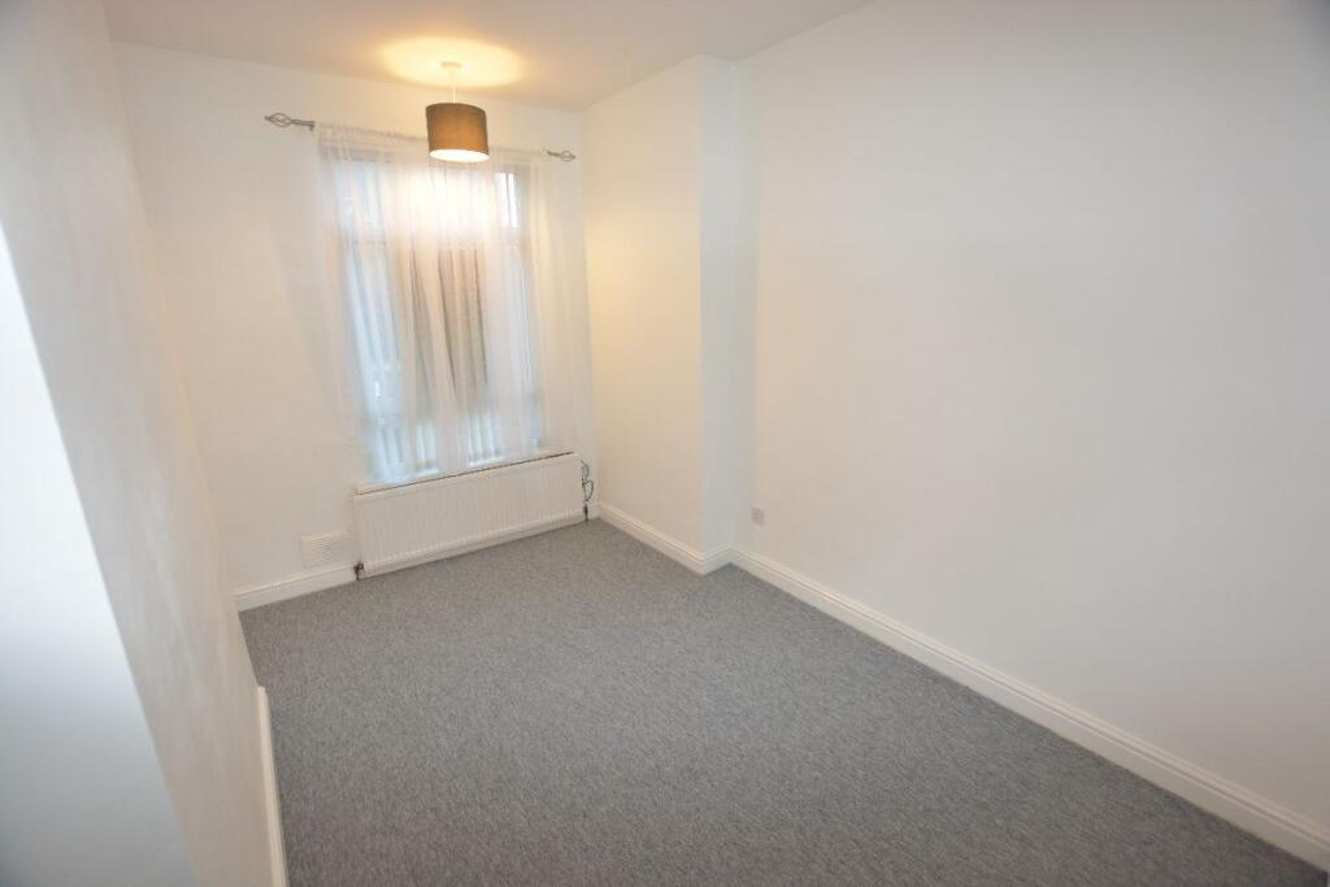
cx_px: 665
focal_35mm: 15
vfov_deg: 77.3
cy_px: 444
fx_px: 554
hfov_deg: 100.4
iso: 1250
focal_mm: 10
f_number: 4
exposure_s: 1/60
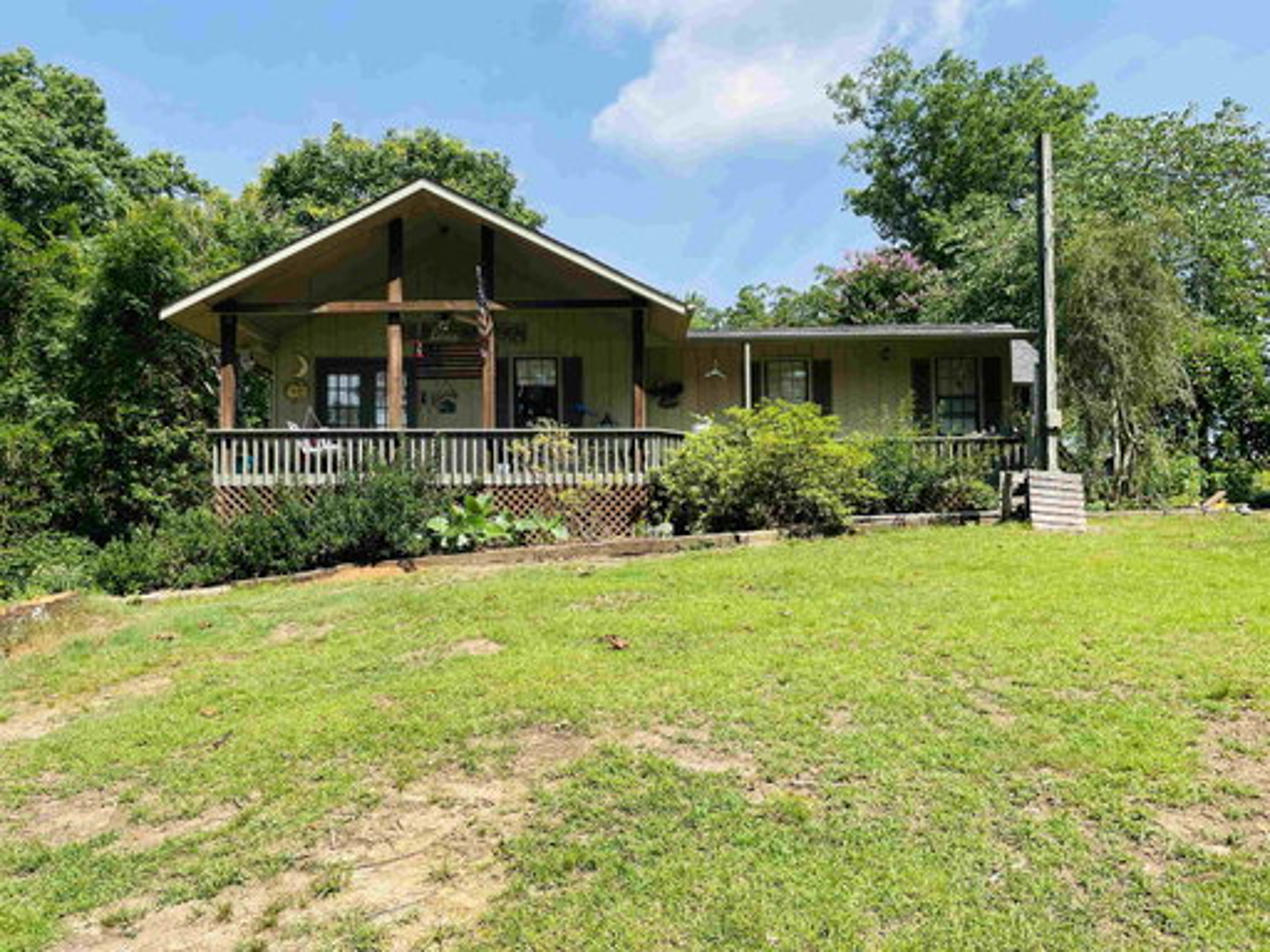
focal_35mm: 26
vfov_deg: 53.1
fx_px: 954
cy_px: 476
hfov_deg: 67.3
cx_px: 635
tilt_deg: +3.5
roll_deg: +0.6
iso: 32
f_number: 1.6
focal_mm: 4.2
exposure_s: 1/2304
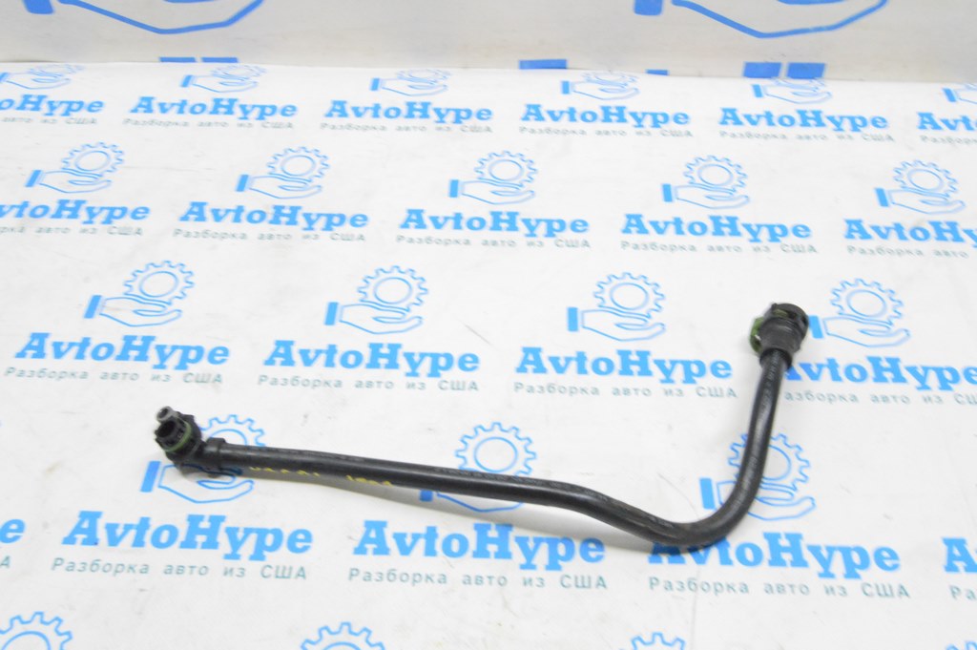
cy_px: 325
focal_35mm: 36
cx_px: 488
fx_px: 976
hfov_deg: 53.2
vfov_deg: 36.8
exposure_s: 1/15
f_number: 20
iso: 6400
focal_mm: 24
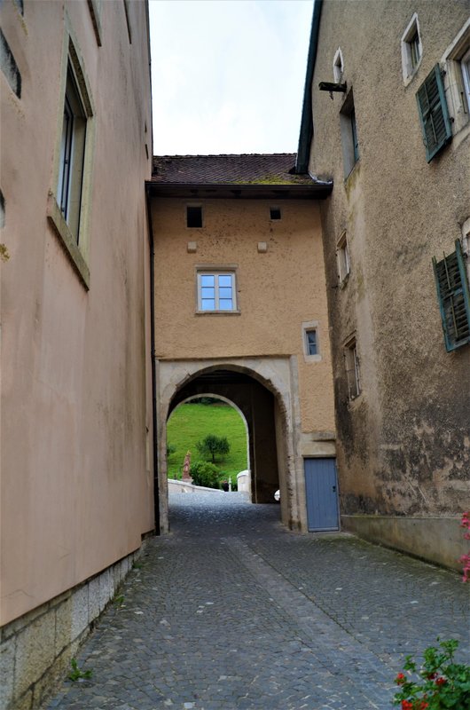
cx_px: 235
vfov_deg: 67.5
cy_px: 355
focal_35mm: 27
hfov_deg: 47.7
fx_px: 531
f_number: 3.5
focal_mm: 18
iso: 320
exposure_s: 1/500
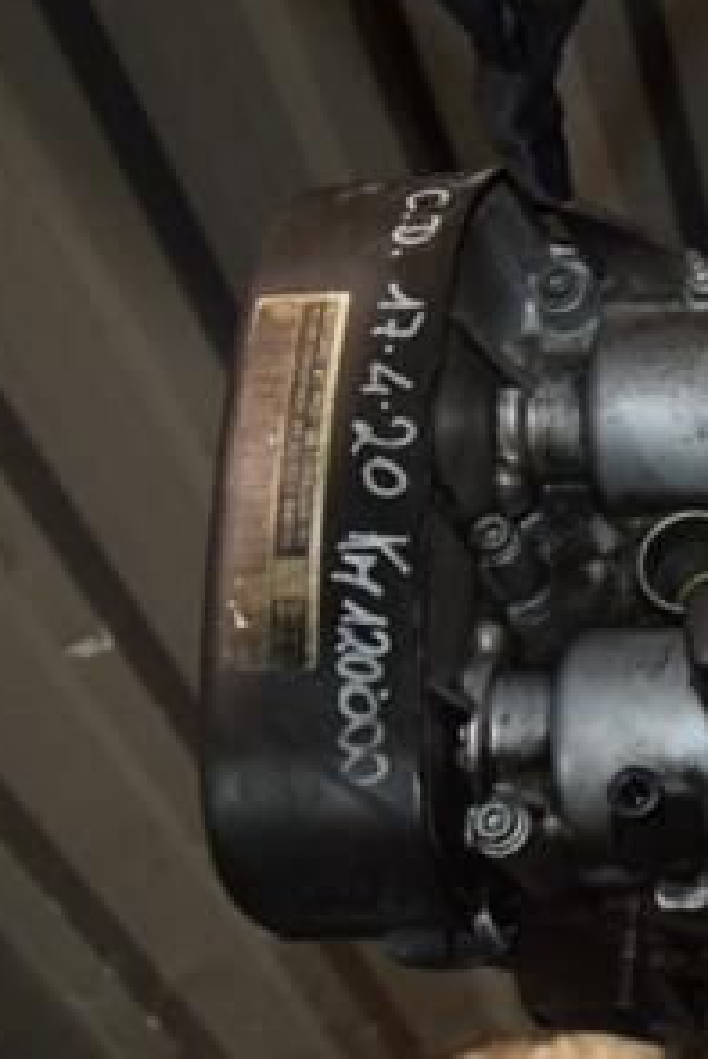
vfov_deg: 31.3
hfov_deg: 19.2
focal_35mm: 64
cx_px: 996
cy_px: 628
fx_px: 1886
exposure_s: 1/60
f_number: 5
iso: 800
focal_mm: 21
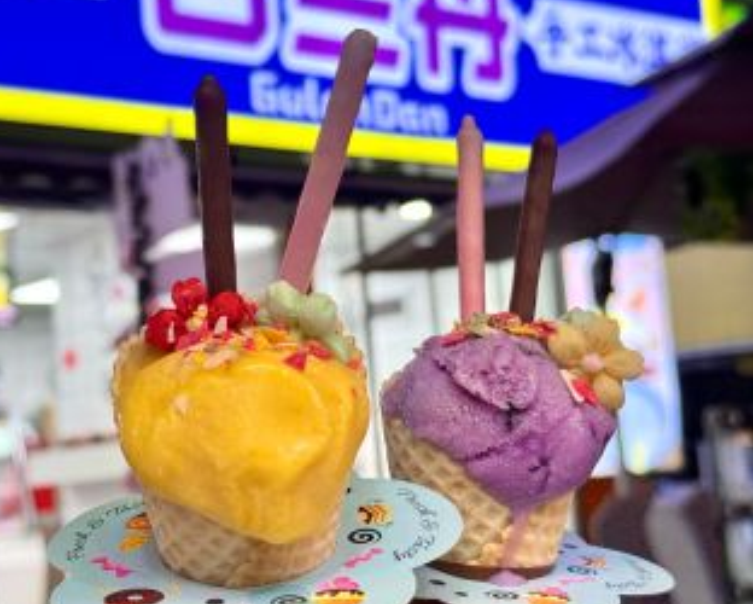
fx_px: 1561
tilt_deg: +5.9
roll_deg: +3.8
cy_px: 296
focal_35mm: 70
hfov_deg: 27.1
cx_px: 333
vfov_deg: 21.9
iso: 50
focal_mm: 6.76
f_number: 1.78
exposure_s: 1/121
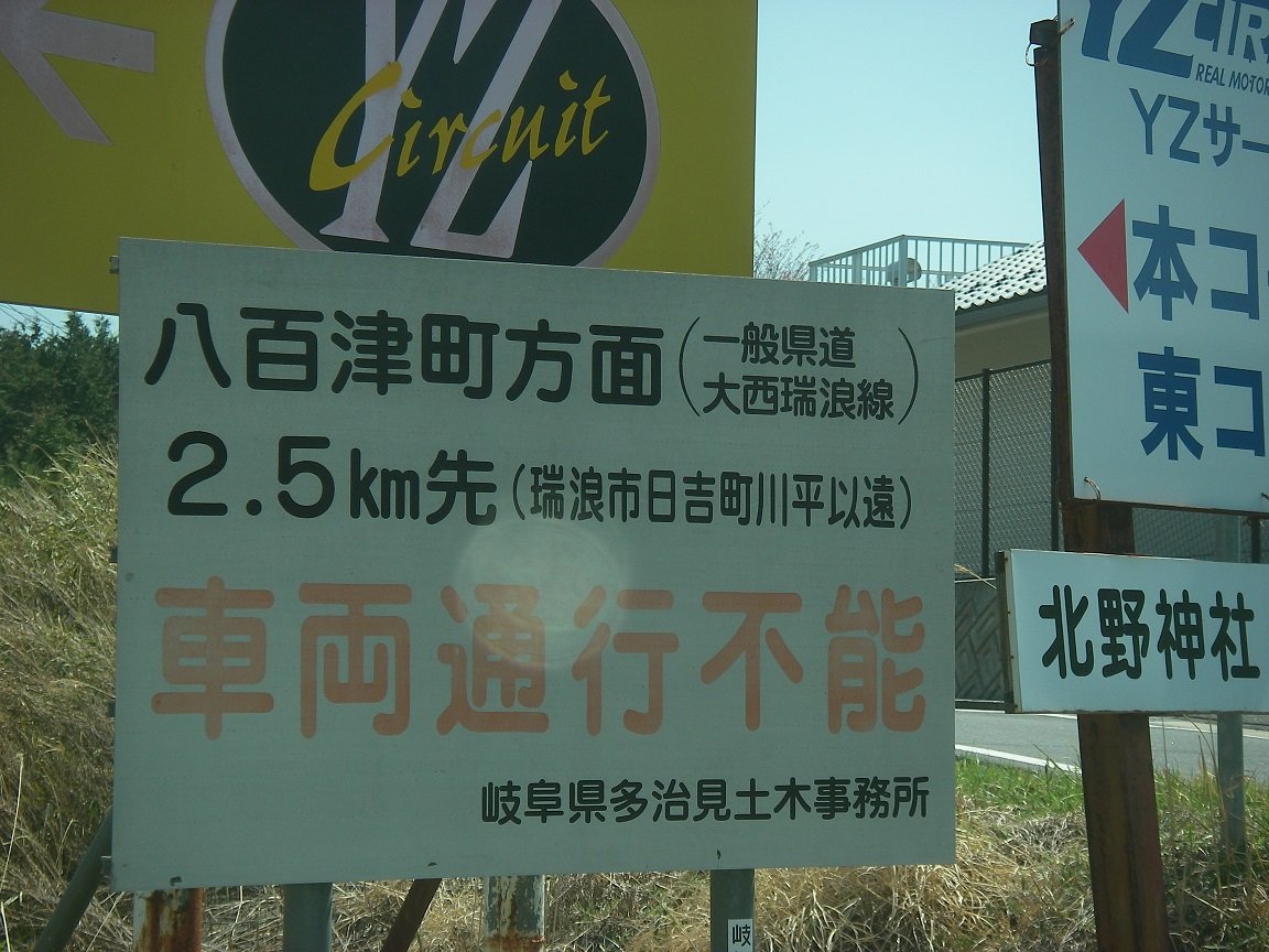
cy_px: 476
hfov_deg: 23.6
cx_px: 634
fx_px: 3043
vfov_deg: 17.8
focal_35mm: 83
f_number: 3.9
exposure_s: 1/400
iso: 64
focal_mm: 13.8
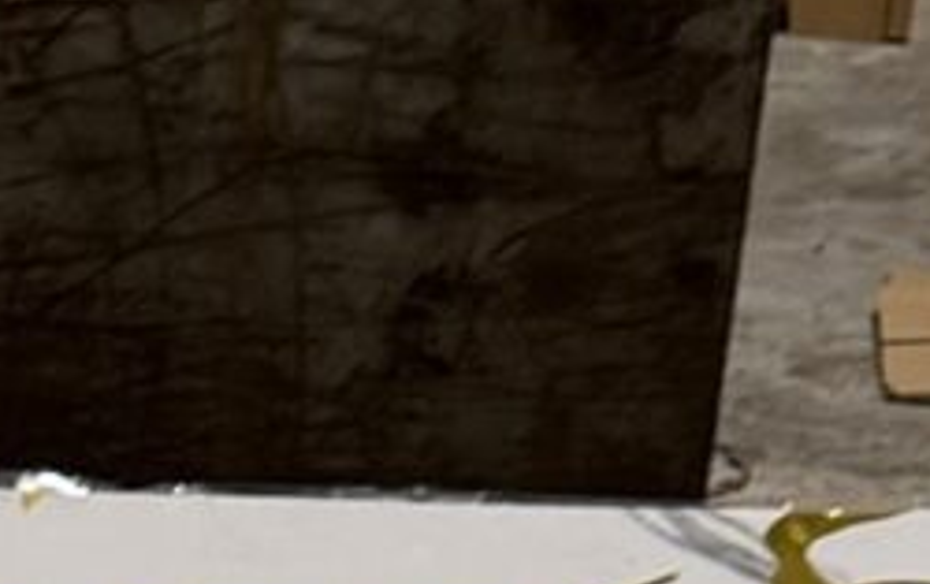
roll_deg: -4.3
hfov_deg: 8.0
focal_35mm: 260
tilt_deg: -40.3
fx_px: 6599
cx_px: -212
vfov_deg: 4.5
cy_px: 2660
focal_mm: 6.76
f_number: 1.78
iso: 125
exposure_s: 1/50
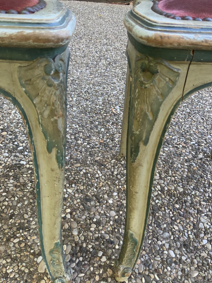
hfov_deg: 46.8
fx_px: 245
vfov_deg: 60.0
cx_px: 105
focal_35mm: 30
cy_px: 143
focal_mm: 3
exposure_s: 1/120
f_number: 1.8
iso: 50
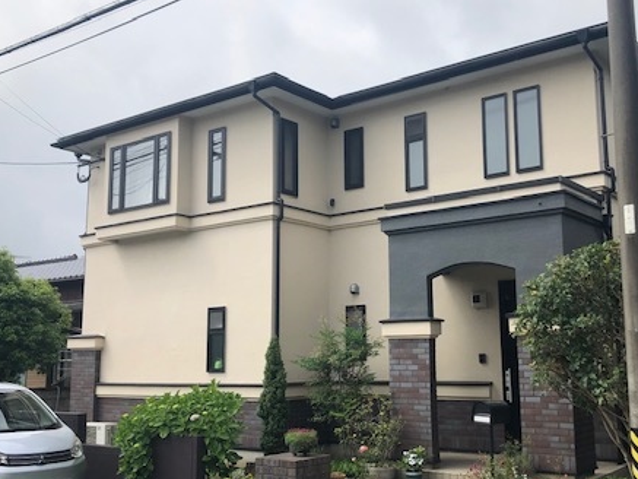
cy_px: 257
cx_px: 369
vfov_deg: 35.1
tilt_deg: +9.6
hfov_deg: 45.6
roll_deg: +0.8
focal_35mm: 41
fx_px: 756
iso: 20
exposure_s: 1/2825
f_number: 1.8
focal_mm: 3.99
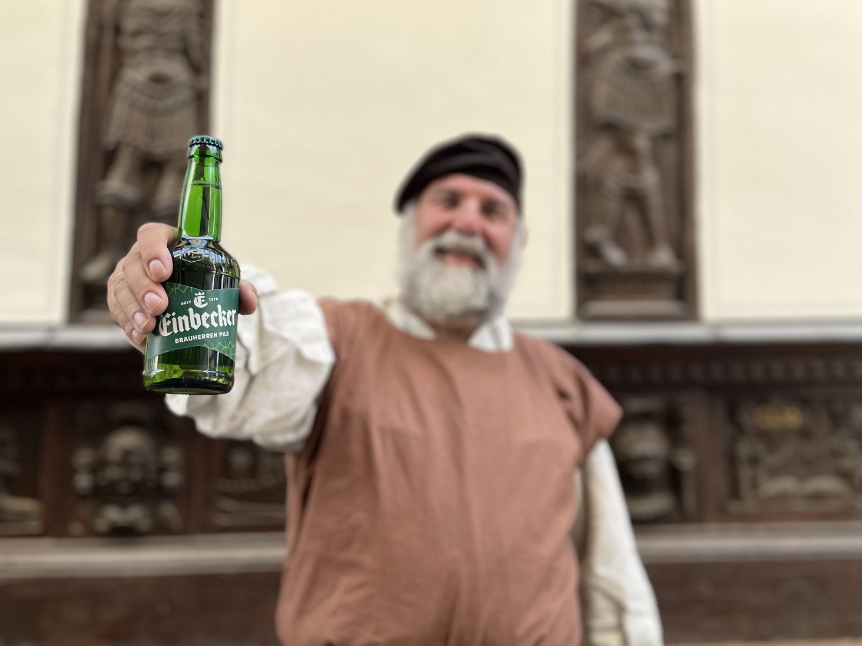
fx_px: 672
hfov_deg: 65.3
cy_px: 312
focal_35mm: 27
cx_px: 416
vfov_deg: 51.3
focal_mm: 5.1
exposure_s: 1/345
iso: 50
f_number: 1.6
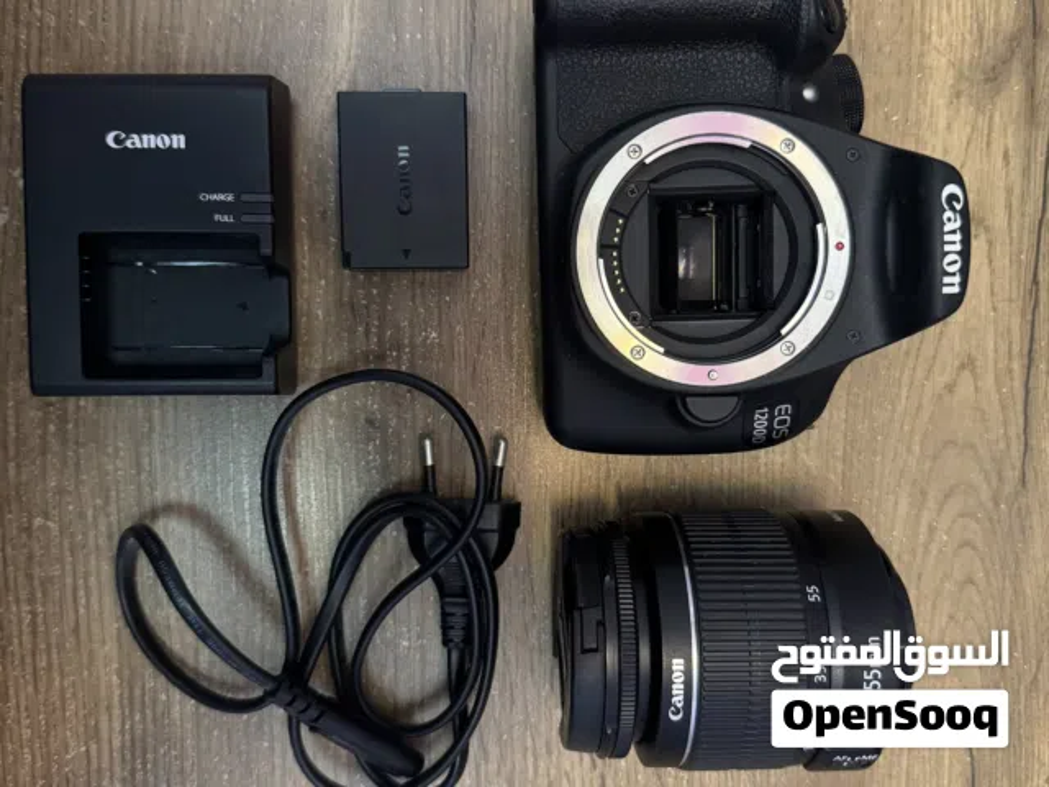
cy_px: 394
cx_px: 524
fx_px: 727
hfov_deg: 71.6
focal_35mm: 24
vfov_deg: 56.8
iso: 800
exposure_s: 1/33
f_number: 1.78
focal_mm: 6.76
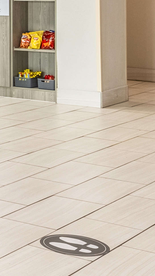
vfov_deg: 24.1
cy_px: 53
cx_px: -230
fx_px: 636
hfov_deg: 11.3
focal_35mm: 87
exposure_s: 1/125
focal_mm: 14
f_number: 11
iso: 320
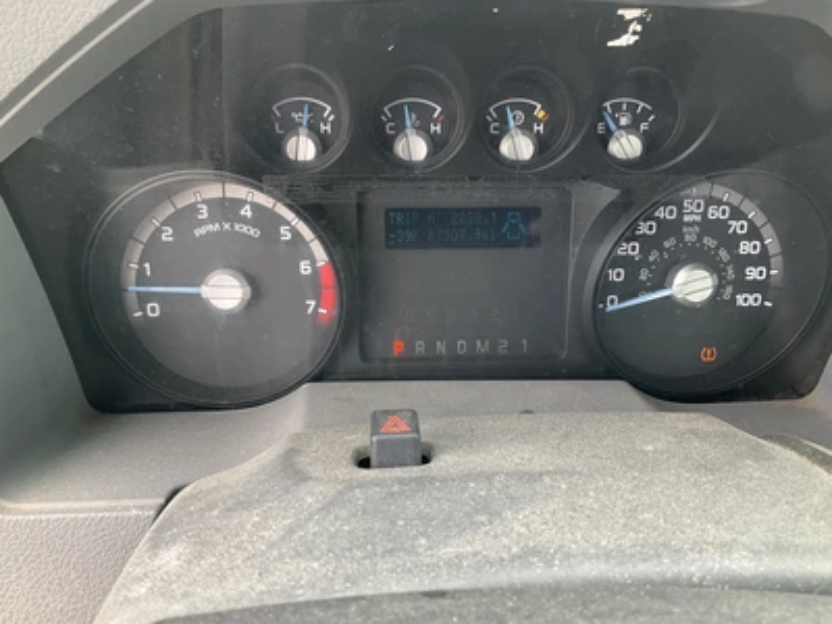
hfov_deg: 61.7
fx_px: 697
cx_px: 416
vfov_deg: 48.2
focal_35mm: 29
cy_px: 312
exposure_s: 1/105
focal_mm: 3
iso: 64
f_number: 1.8
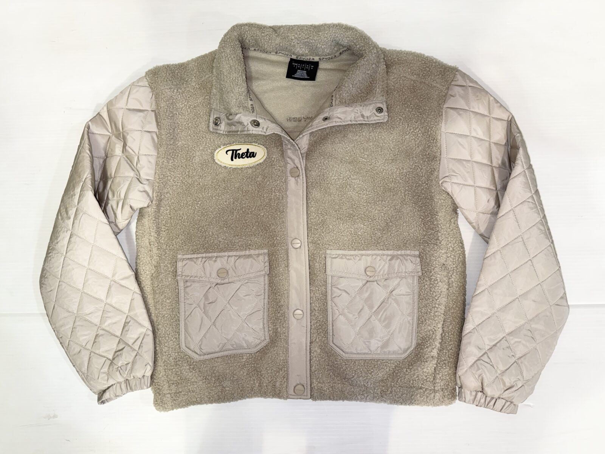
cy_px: 227
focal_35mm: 24
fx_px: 419
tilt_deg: -84.7
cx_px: 302
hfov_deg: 71.6
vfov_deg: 56.8
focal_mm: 6.76
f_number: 1.78
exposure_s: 1/56
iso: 100
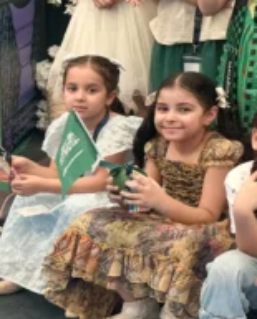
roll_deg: -2.8
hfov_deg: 14.2
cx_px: 491
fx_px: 882
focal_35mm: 93
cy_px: 64
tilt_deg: -9.8
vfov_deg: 20.3
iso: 80
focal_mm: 6.76
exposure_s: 1/121
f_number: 1.78
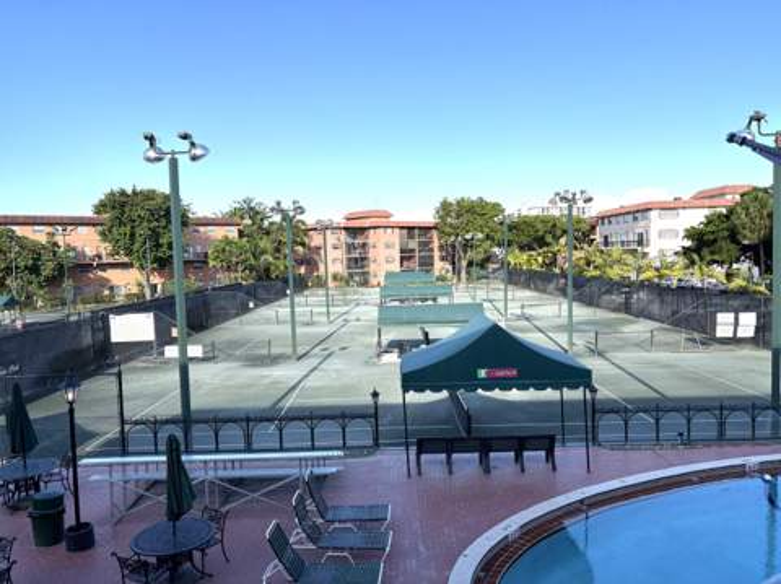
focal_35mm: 26
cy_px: 292
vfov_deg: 53.0
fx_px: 586
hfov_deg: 67.4
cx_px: 390
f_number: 1.6
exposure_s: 1/2364
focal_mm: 5.96
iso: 50
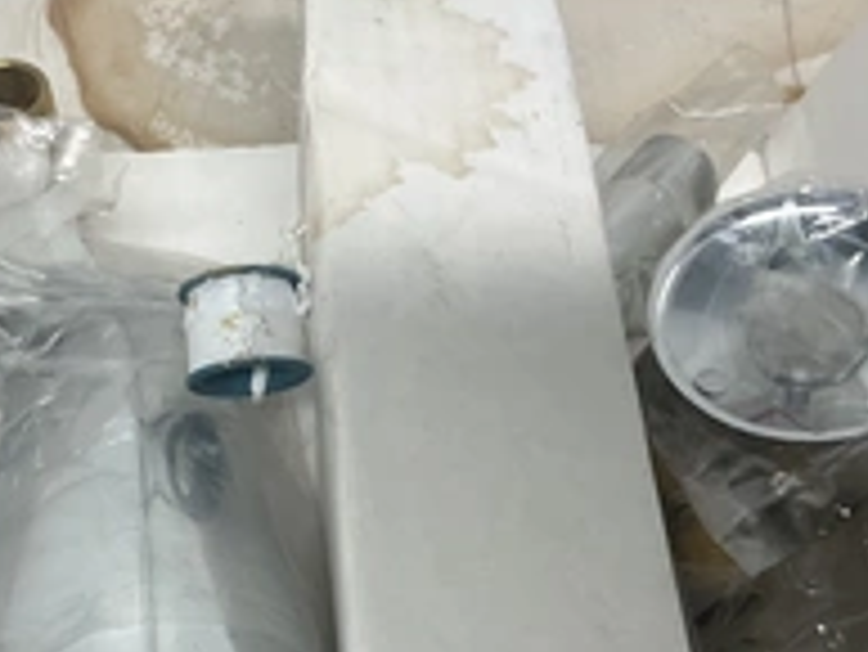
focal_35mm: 60
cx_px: 261
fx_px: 1505
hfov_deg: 31.8
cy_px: 508
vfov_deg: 24.1
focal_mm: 3
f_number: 1.8
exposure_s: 1/120
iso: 50
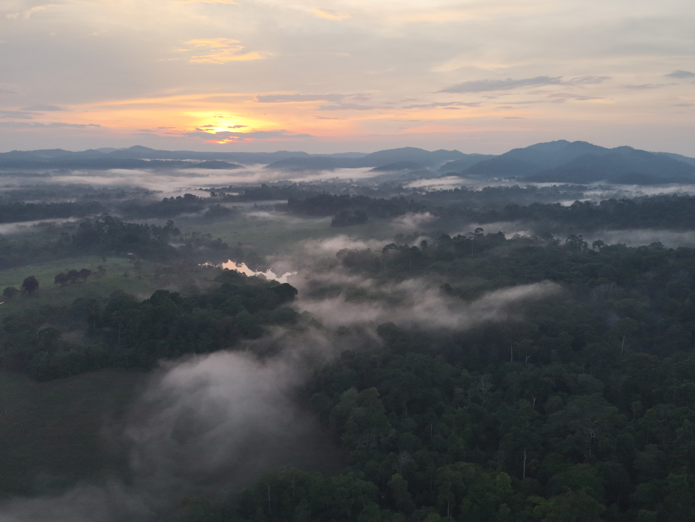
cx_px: 365
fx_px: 522
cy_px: 252
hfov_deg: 67.3
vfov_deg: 53.1
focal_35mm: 26
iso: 160
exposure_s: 1/100
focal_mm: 4.4
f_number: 2.8
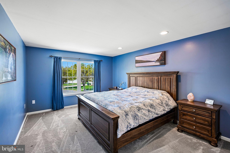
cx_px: 115
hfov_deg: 96.7
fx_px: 102
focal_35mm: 16
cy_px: 76
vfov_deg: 73.7
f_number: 8
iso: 800
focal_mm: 16
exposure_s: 1/80
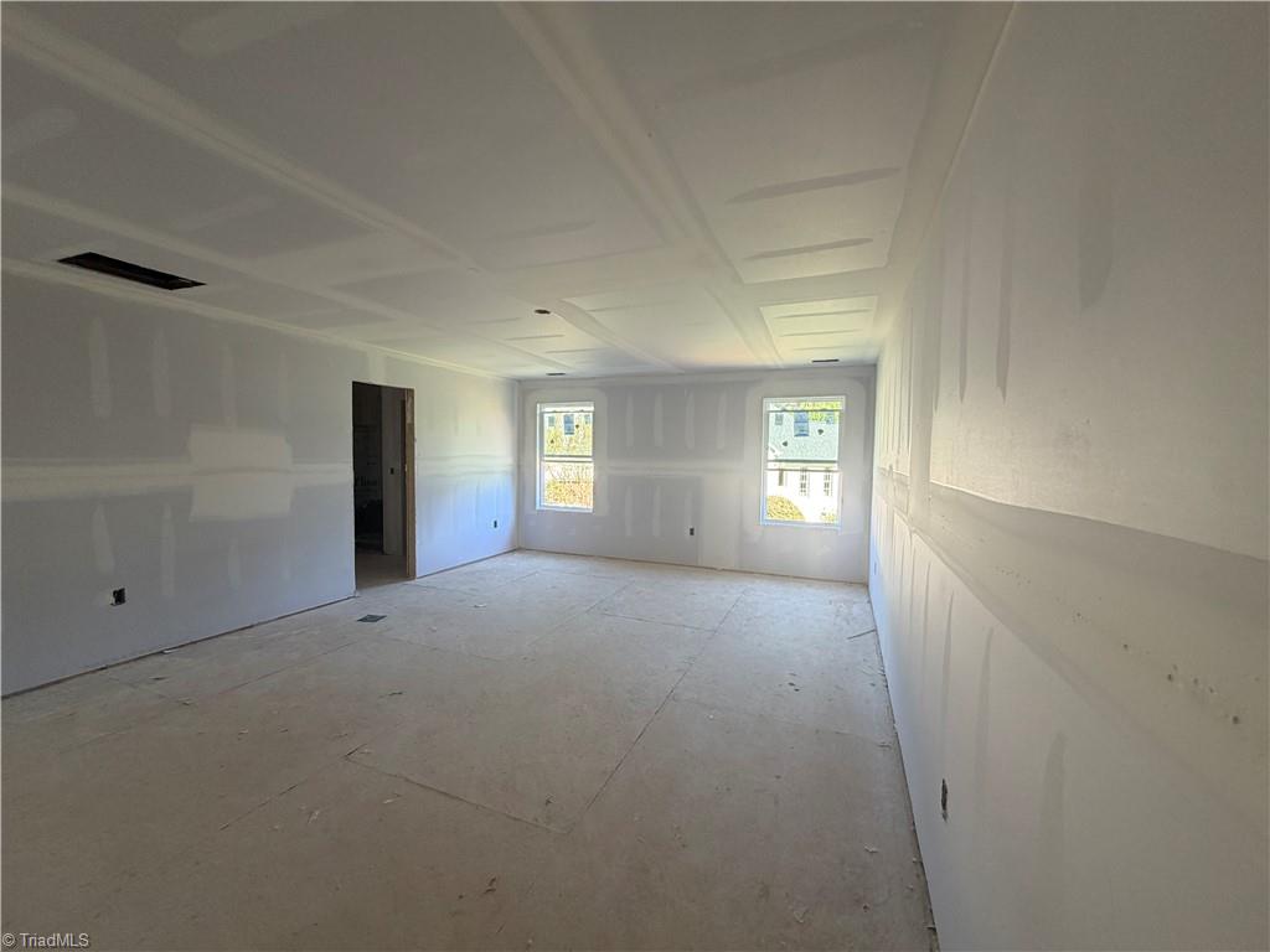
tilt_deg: -1.8
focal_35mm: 14
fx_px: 514
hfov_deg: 102.1
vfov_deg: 85.7
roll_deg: -0.6
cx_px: 635
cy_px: 476
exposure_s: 1/121
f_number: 2.2
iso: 160
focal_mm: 2.22
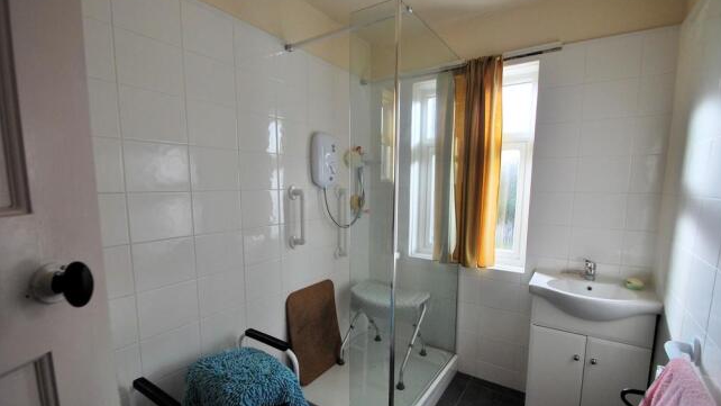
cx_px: 366
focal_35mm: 16
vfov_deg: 66.8
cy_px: 230
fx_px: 306
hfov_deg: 99.4
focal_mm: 10
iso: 200
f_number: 5
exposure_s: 1/100
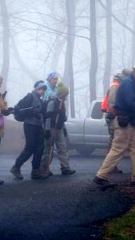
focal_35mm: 173
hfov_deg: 7.0
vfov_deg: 12.4
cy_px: 120
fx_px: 1100
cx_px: 65
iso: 100
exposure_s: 1/50
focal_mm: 21.22
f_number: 5.5
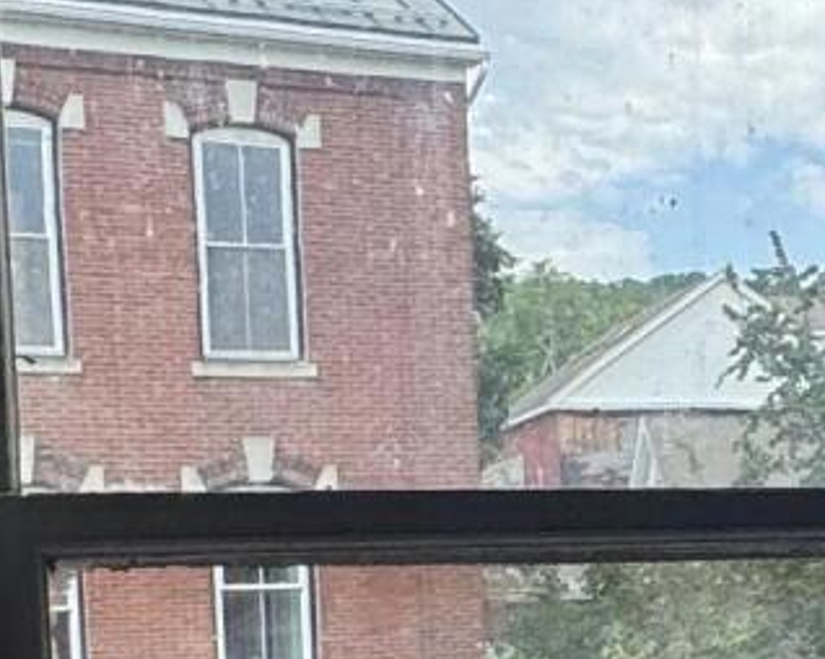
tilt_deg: -4.3
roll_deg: +2.6
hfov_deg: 20.8
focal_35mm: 86
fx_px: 2099
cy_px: 708
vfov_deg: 17.3
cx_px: 991
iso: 50
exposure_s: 1/1346
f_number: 2.2
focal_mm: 2.22
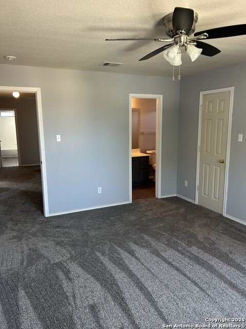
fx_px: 246
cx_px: 123
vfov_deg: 67.3
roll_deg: +0.2
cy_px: 164
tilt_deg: -9.6
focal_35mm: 26
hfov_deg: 53.1
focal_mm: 5.7
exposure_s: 1/60
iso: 100
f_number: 1.5
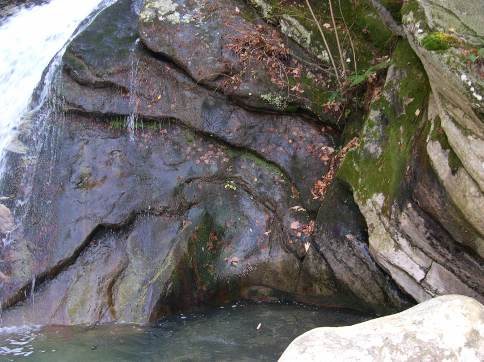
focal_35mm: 38
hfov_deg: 49.0
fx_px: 531
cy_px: 181
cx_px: 242
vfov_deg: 37.7
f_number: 2.8
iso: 400
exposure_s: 1/60
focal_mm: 8
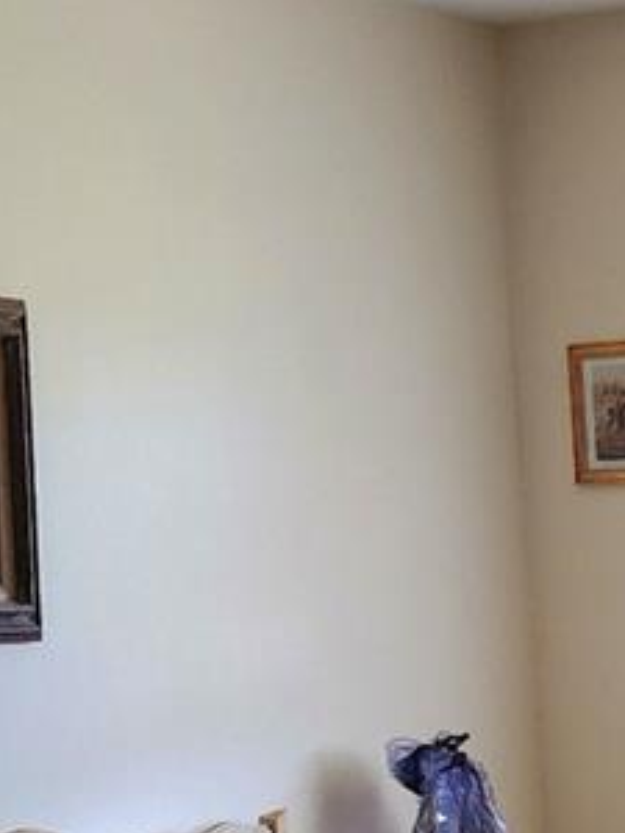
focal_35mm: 92
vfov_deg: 20.0
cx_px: 733
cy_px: 994
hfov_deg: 15.5
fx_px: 2215
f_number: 1.8
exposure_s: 1/120
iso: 640
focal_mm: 6.4
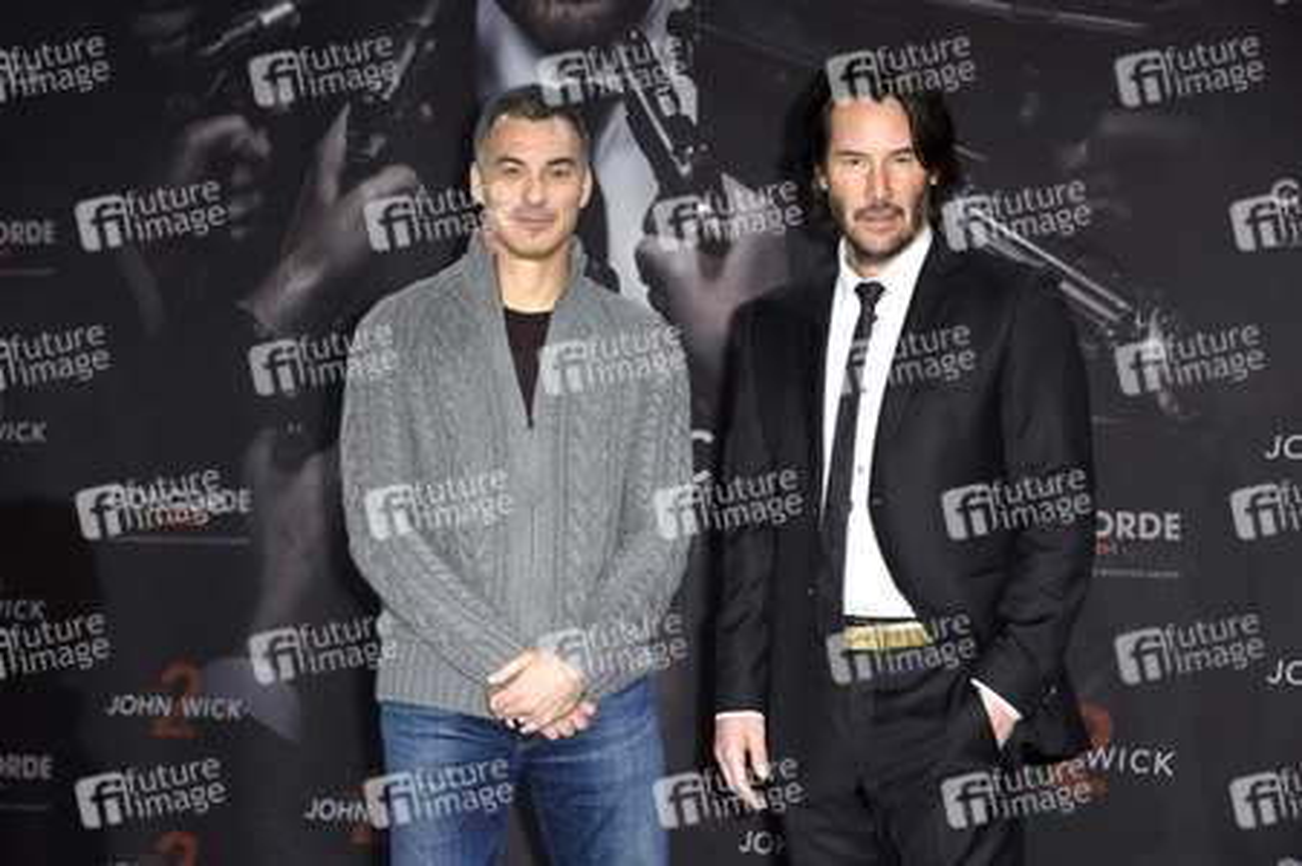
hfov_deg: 28.1
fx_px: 2602
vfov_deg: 18.9
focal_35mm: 72
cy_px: 433
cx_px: 651
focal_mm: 72
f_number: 5
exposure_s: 1/160
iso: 800
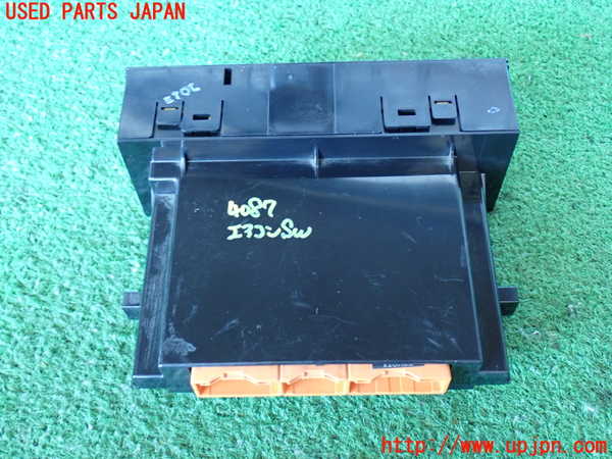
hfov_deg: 45.8
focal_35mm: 41
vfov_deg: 35.1
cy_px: 230
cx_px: 306
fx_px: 725
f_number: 2.8
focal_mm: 7.31
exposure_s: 1/20
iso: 800
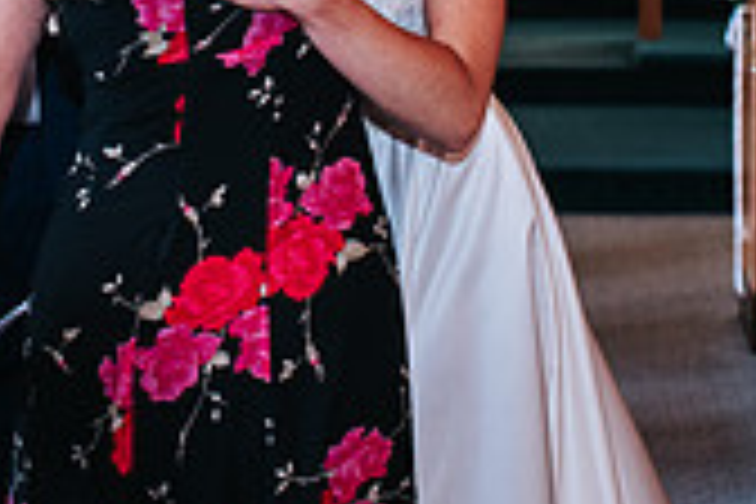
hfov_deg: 16.8
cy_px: -101
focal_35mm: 121
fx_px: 2541
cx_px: 140
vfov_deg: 11.1
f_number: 3.2
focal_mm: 35
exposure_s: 1/125
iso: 1000
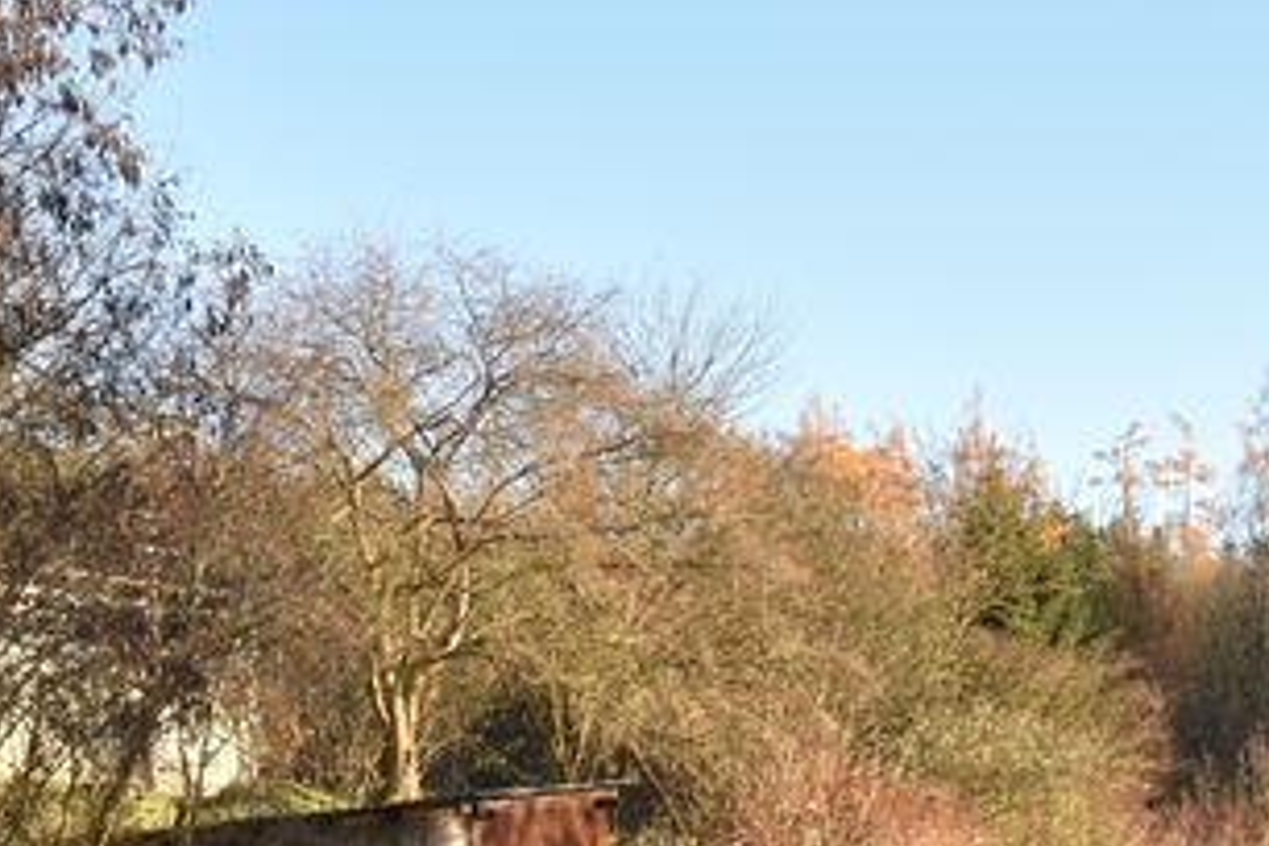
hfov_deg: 17.8
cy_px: 1190
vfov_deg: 11.7
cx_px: 116
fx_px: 3983
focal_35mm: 113
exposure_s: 1/125
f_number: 5.6
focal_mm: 20
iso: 125
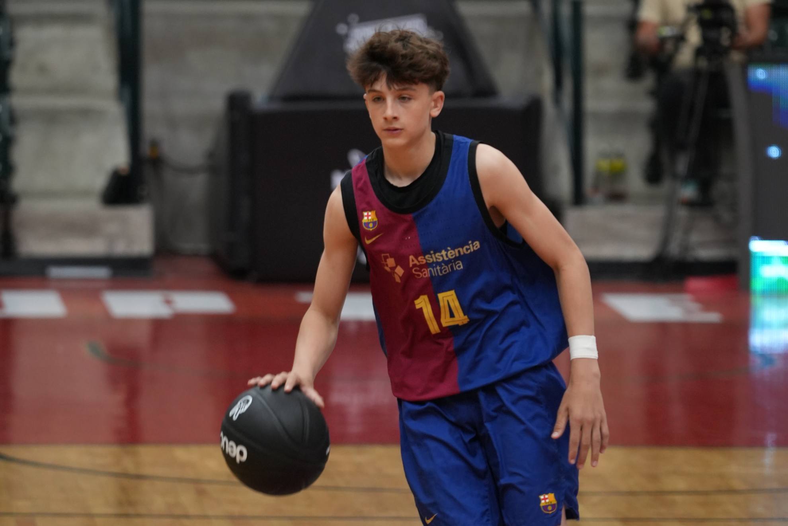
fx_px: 5246
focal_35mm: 240
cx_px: 394
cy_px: 263
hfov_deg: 8.6
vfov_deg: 5.7
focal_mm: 159.8
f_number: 2.8
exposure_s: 1/500
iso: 1000
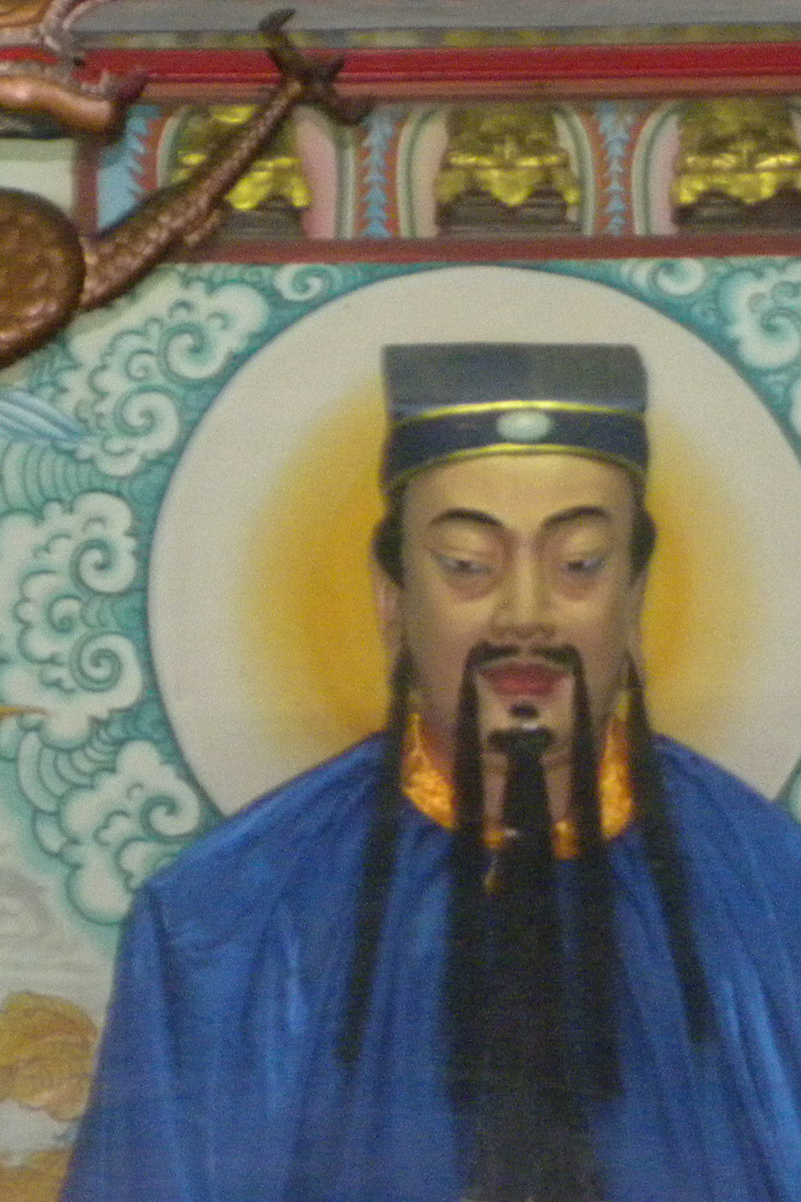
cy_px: 452
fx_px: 7409
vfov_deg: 9.3
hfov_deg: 6.2
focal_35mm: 222
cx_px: 524
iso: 565
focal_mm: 18.8
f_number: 4
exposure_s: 1/30
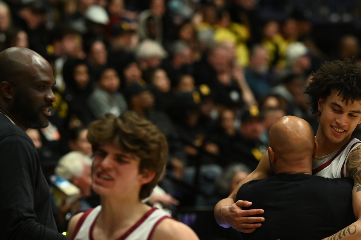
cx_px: 356
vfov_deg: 4.7
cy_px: 183
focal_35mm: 290
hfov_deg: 7.1
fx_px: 2905
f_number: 2.8
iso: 2500
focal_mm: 135
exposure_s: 1/640
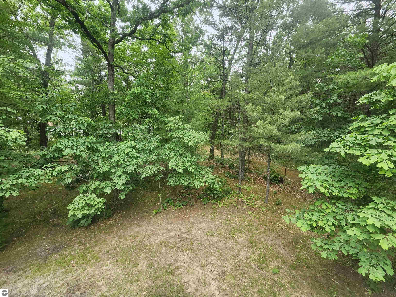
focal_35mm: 13
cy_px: 148
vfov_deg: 89.9
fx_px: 149
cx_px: 198
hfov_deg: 106.2
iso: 50
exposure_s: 1/60
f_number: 2.2
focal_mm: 1.74
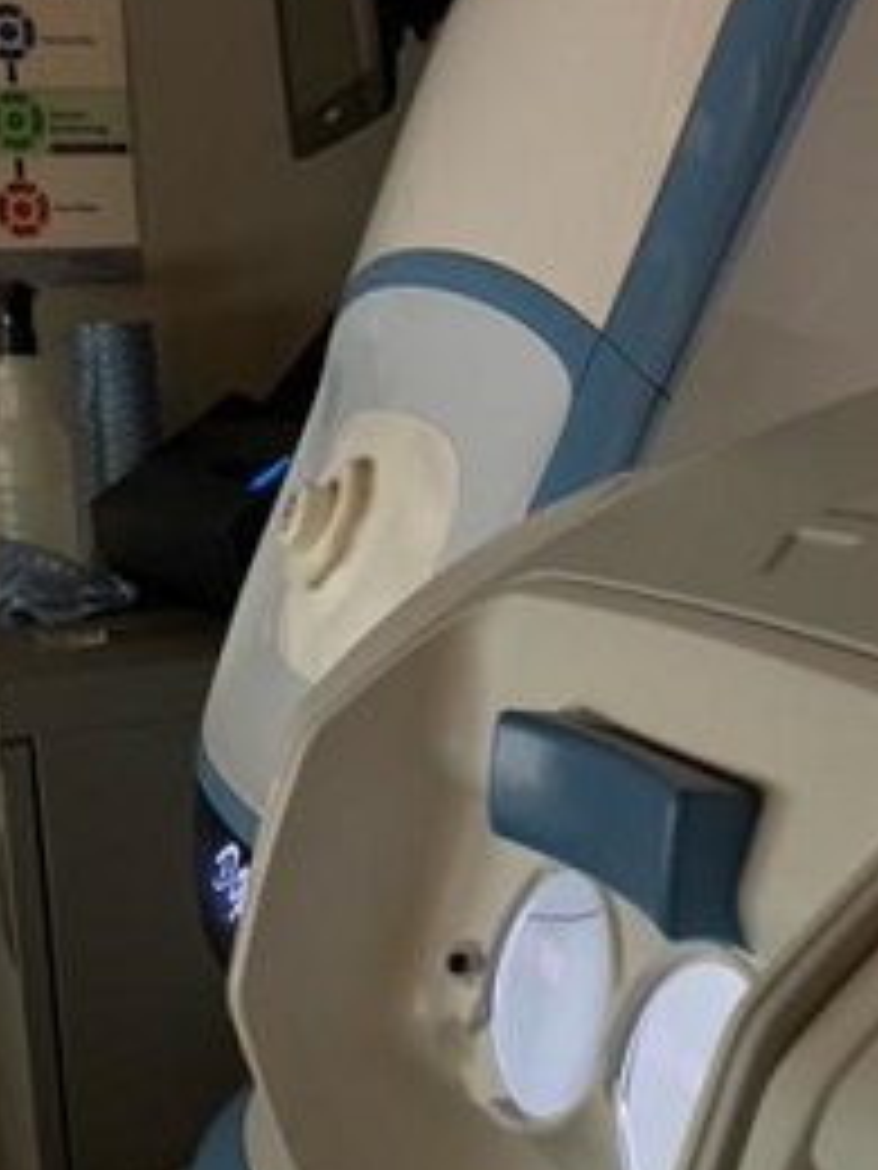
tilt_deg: -9.5
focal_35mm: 50
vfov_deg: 38.1
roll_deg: +3.6
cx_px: 358
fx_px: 1691
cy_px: 662
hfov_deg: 29.0
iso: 640
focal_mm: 4.25
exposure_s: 1/30
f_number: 1.8
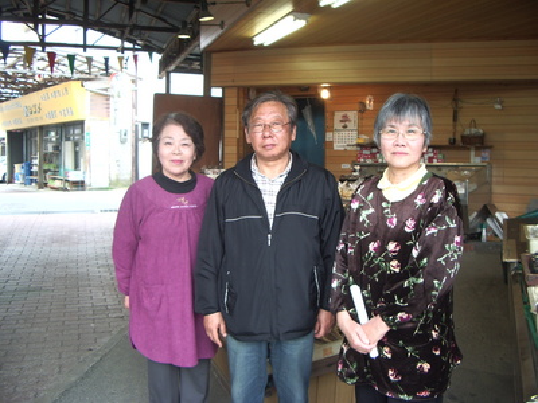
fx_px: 544
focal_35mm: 35
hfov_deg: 52.6
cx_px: 269
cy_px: 202
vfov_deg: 40.7
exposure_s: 1/40
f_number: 2.6
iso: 100
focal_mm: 5.8
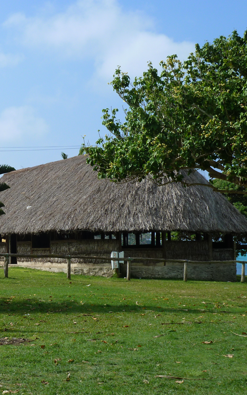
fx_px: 840
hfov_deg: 16.3
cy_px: 198
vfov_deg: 26.5
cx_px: -7
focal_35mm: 78
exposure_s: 1/500
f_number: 5
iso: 80
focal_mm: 9.1
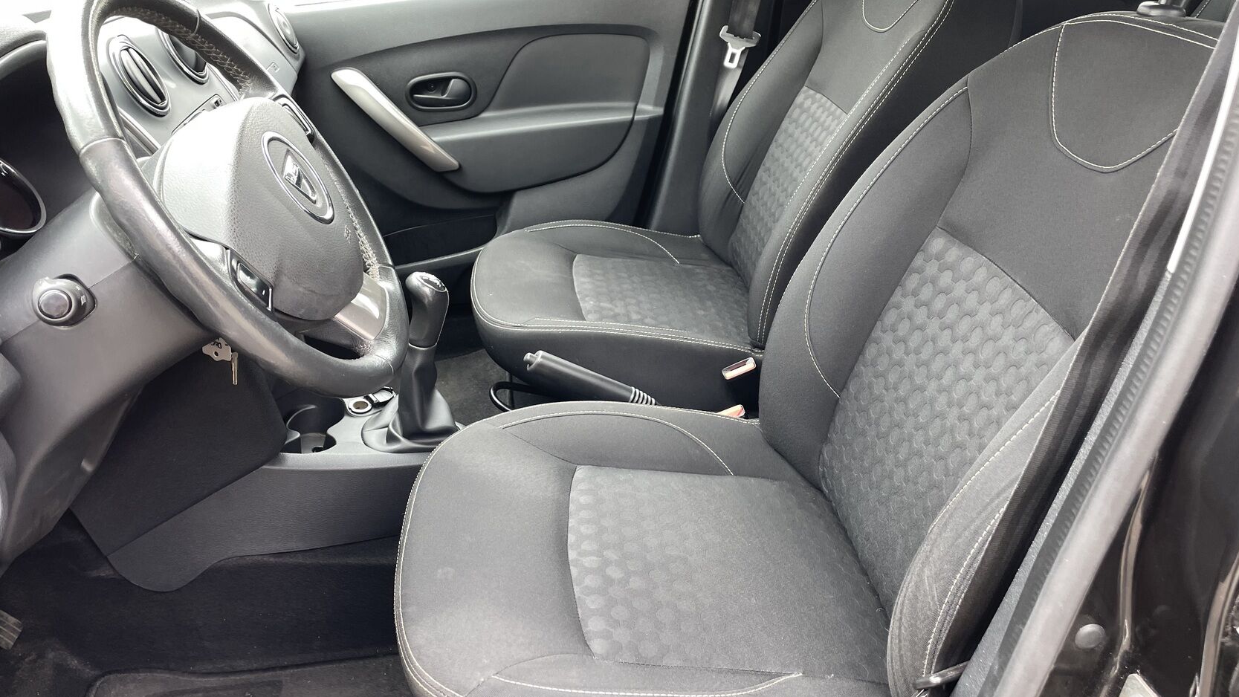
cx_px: 611
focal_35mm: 29
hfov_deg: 66.1
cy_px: 320
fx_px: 953
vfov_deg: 40.2
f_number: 1.6
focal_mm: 4.2
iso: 50
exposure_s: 1/121
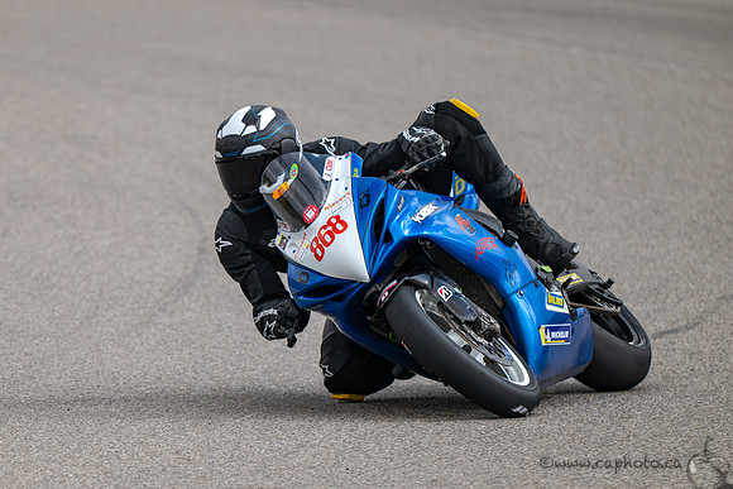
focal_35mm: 730
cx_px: 287
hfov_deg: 2.8
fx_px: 14870
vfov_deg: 1.9
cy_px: 298
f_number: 6.3
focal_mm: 600
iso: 280
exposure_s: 1/1250
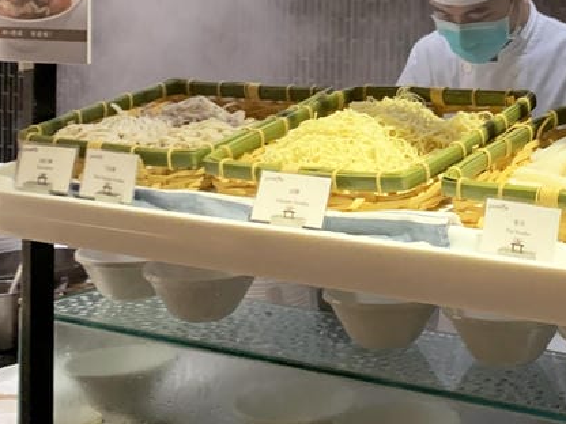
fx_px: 1226
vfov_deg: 19.1
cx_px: 548
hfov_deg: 24.9
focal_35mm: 75
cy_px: 3
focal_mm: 4.25
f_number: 1.8
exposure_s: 1/40
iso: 250
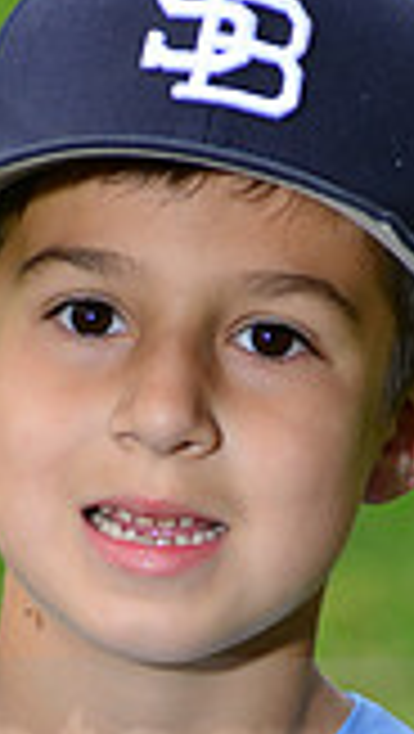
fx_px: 14482
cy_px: 720
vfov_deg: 2.9
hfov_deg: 1.6
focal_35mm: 744
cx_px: 110
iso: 160
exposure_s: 1/200
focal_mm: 200
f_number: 10
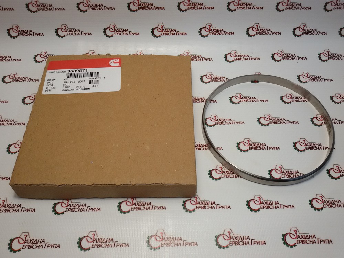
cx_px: 172
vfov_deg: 45.4
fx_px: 308
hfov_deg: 58.4
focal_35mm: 31
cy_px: 129
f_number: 2.4
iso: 64
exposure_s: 1/100
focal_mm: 2.93
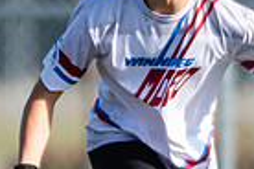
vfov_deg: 0.4
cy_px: 99
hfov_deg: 0.6
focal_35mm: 3744
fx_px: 26414
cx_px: 69
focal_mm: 400
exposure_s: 1/1250
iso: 400
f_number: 4
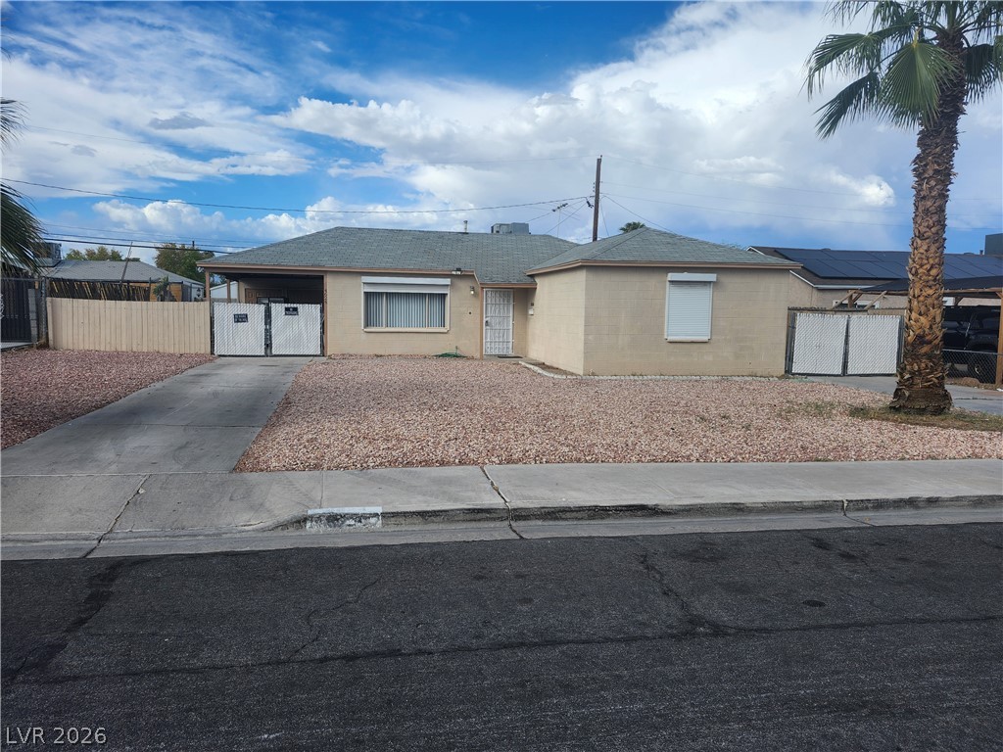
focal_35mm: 23
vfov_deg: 58.9
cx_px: 502
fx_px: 666
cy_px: 376
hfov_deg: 73.9
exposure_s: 1/1641
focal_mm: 5.54
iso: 25
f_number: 1.8
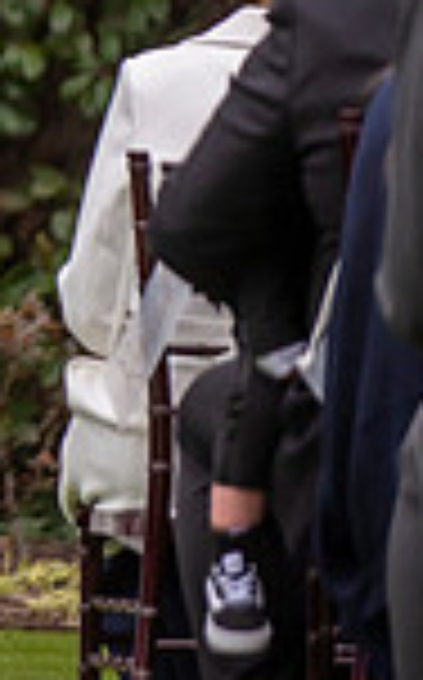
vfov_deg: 3.4
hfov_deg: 2.1
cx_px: -832
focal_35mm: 626
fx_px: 11580
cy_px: -16
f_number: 2.8
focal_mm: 160
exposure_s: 1/640
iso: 640
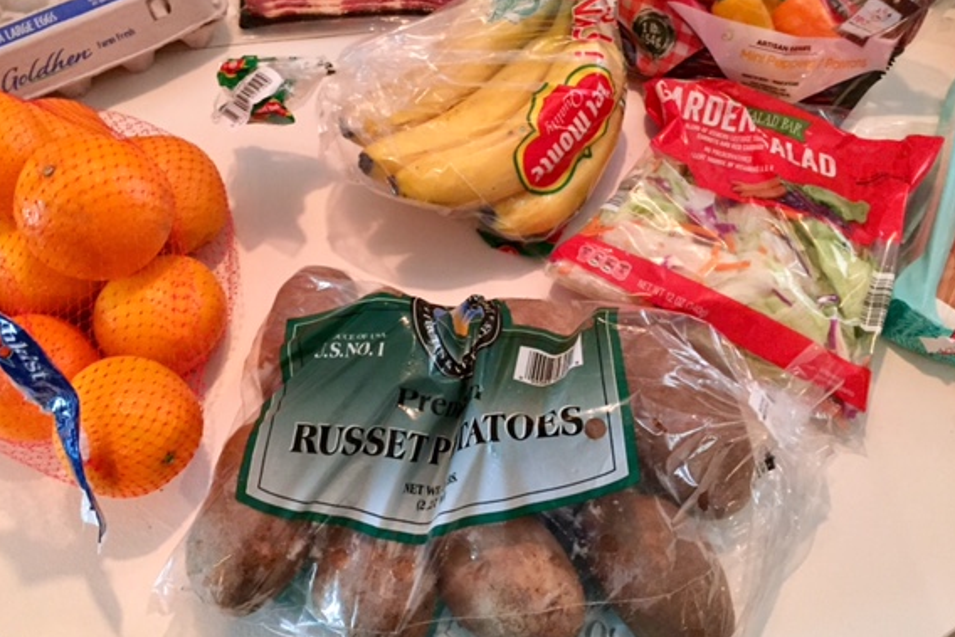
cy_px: 267
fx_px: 902
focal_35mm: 34
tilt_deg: -62.3
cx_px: 479
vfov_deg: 38.8
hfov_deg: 55.8
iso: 250
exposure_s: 1/15
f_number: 2.2
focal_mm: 4.15
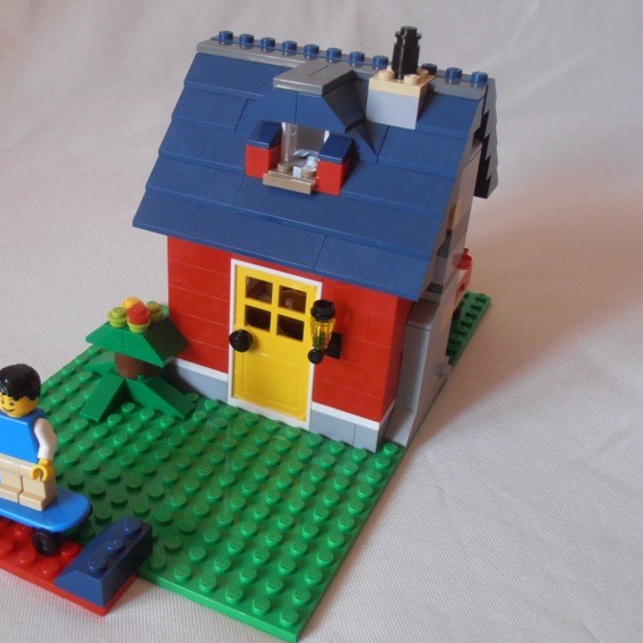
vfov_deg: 38.3
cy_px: 320
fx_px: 925
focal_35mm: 44
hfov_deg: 38.3
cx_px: 273
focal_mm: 6.61
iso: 125
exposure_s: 1/40
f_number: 3.9
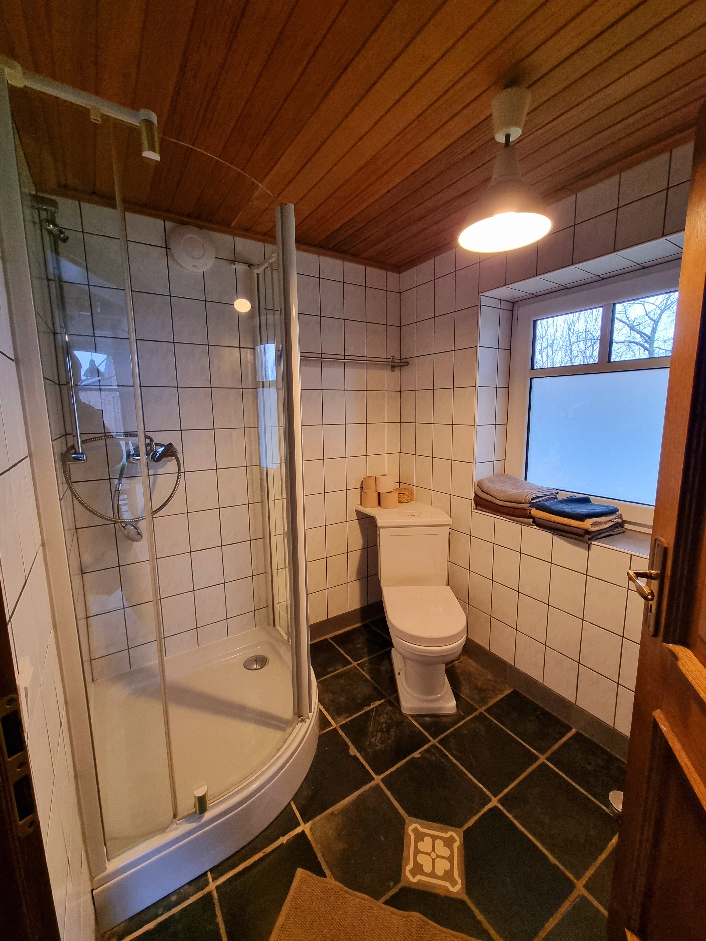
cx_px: 353
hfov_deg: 89.9
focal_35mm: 13
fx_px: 354
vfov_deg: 106.2
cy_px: 470
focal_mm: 2.2
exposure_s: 1/33
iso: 320
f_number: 2.2
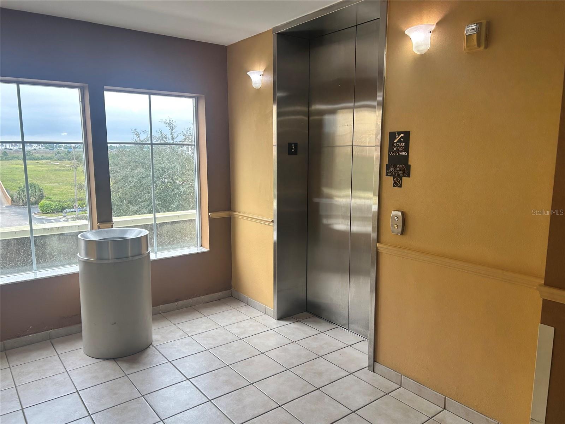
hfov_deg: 67.3
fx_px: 424
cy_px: 212
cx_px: 282
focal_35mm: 26
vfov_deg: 53.1
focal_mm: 5.7
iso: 50
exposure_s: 1/189
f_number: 1.5
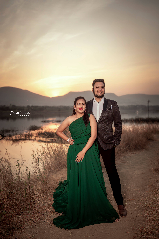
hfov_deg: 37.9
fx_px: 232
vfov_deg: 54.4
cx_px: 80
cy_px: 120
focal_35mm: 35
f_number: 2
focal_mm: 35
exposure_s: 1/400
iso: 80
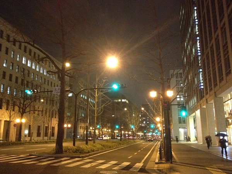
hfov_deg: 52.6
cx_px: 116
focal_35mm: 35
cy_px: 87
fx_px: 235
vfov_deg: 40.7
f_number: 2.4
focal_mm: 4.28
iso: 640
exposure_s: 1/15
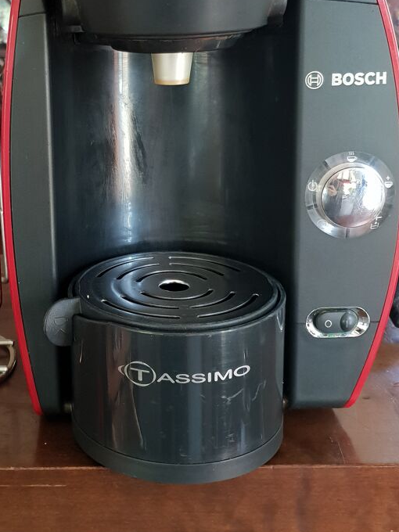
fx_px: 784
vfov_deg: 36.6
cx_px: 52
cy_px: 136
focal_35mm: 51
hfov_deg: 27.7
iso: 250
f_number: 1.5
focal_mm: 4.3
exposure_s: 1/42
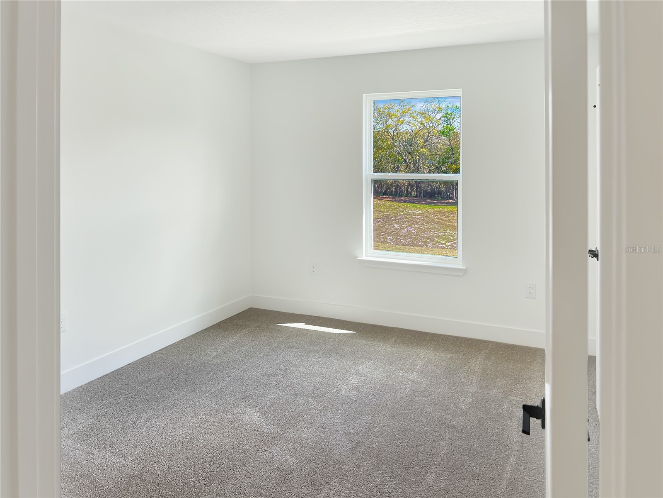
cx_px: 332
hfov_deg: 67.3
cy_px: 249
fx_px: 498
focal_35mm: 26
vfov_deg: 53.1
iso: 40
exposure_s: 1/224
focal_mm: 5.7
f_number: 1.5
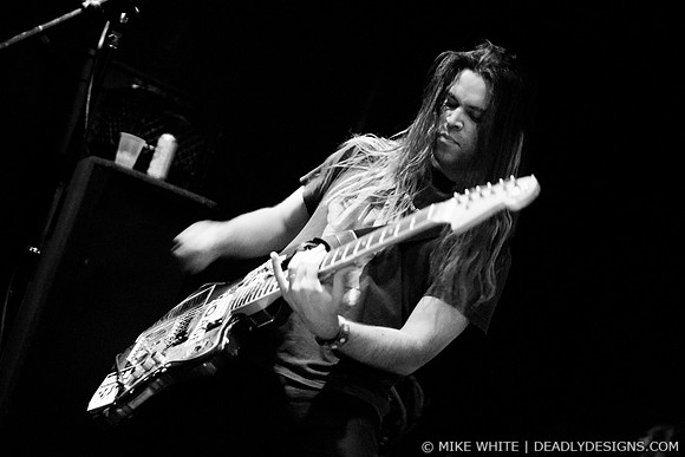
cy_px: 228
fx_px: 856
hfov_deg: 43.6
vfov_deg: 29.9
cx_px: 342
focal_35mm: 45
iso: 1250
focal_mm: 30
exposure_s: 1/50
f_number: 1.4
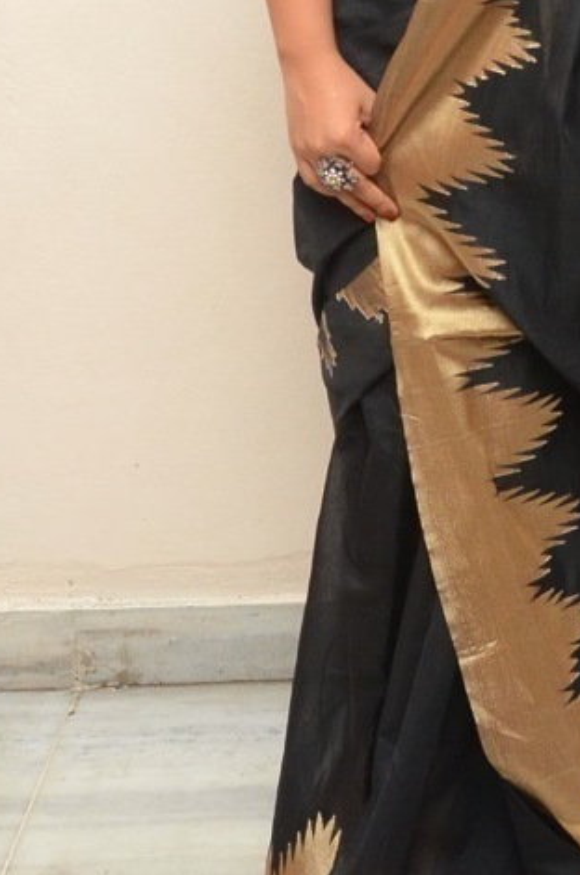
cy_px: 36
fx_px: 2337
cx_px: 481
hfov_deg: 14.1
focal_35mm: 96
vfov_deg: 20.6
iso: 1250
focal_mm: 25
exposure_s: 1/125
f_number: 6.3
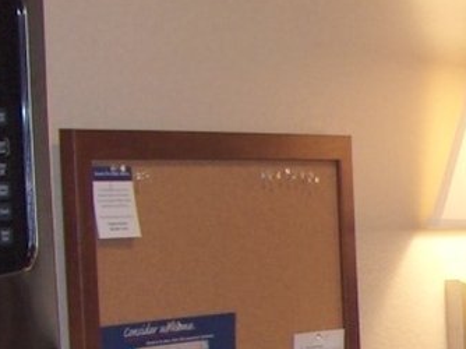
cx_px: 972
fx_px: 2273
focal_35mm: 169
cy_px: 483
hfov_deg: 10.6
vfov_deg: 8.6
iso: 100
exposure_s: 1/60
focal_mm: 8
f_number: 2.8
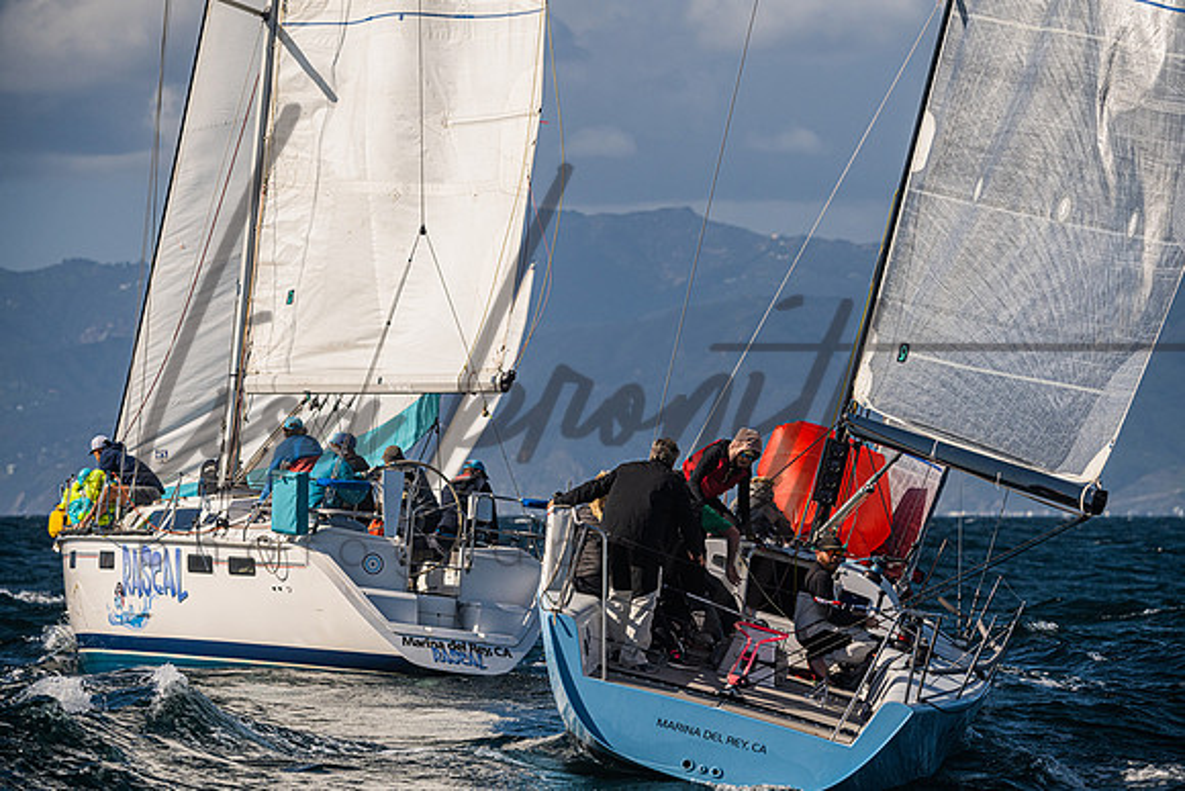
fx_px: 7641
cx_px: 628
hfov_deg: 8.9
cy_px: 398
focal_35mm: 232
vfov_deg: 5.9
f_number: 6.3
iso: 320
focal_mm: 210
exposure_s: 1/5000
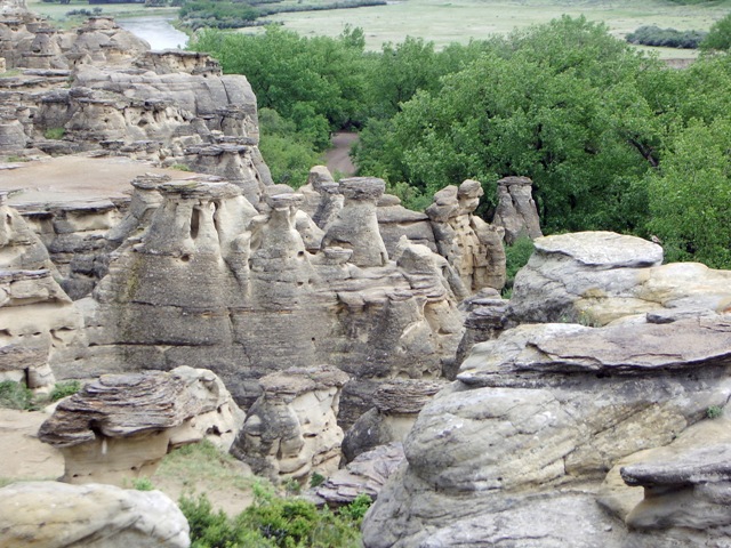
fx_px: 1879
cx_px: 366
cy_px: 274
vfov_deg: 16.6
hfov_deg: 22.0
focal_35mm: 89
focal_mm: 14.6
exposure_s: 1/125
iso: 100
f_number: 4.4
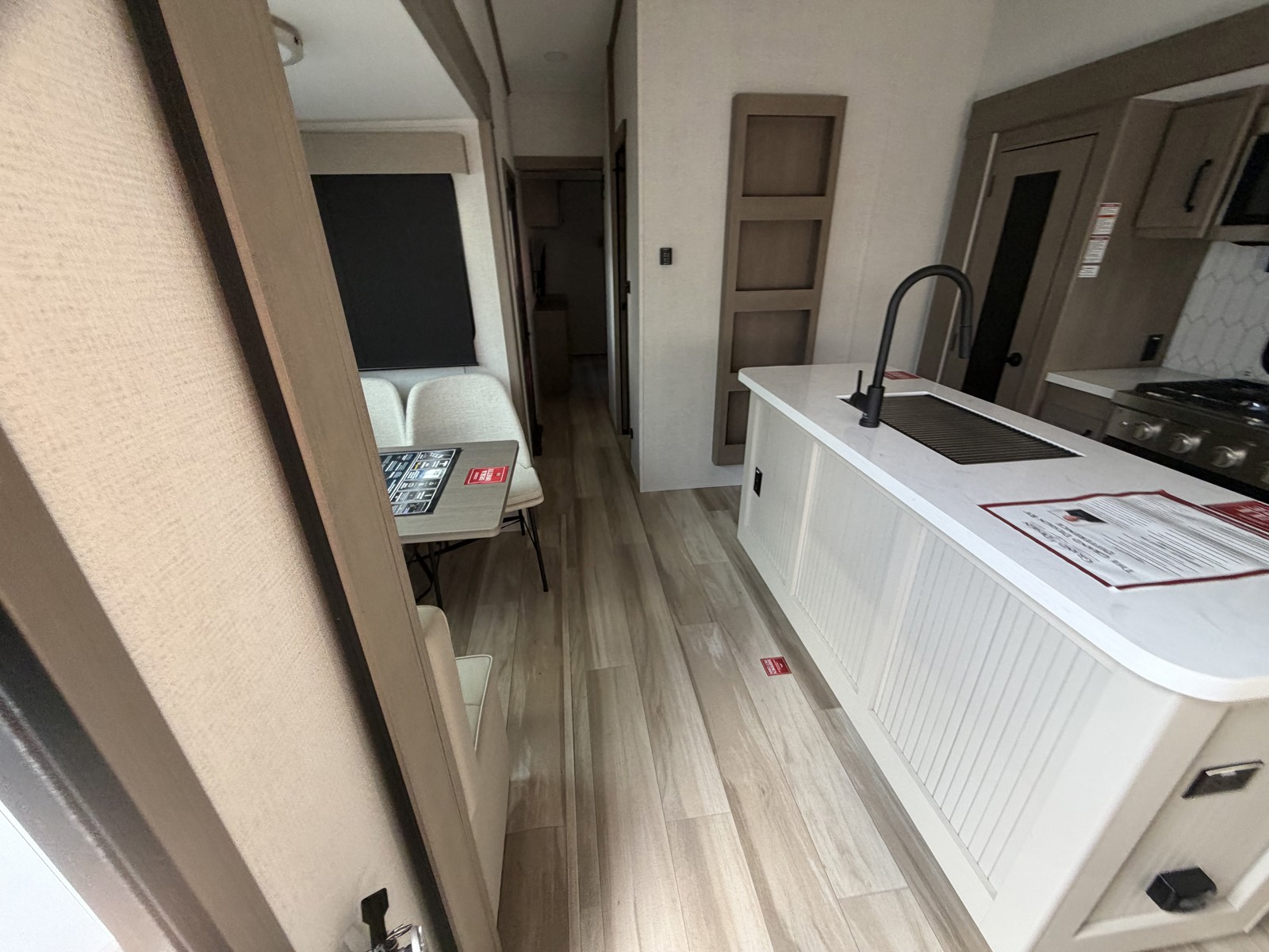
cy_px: 476
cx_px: 634
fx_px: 513
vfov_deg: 85.7
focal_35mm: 14
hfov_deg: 102.1
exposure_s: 1/121
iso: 160
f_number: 2.2
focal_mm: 2.22
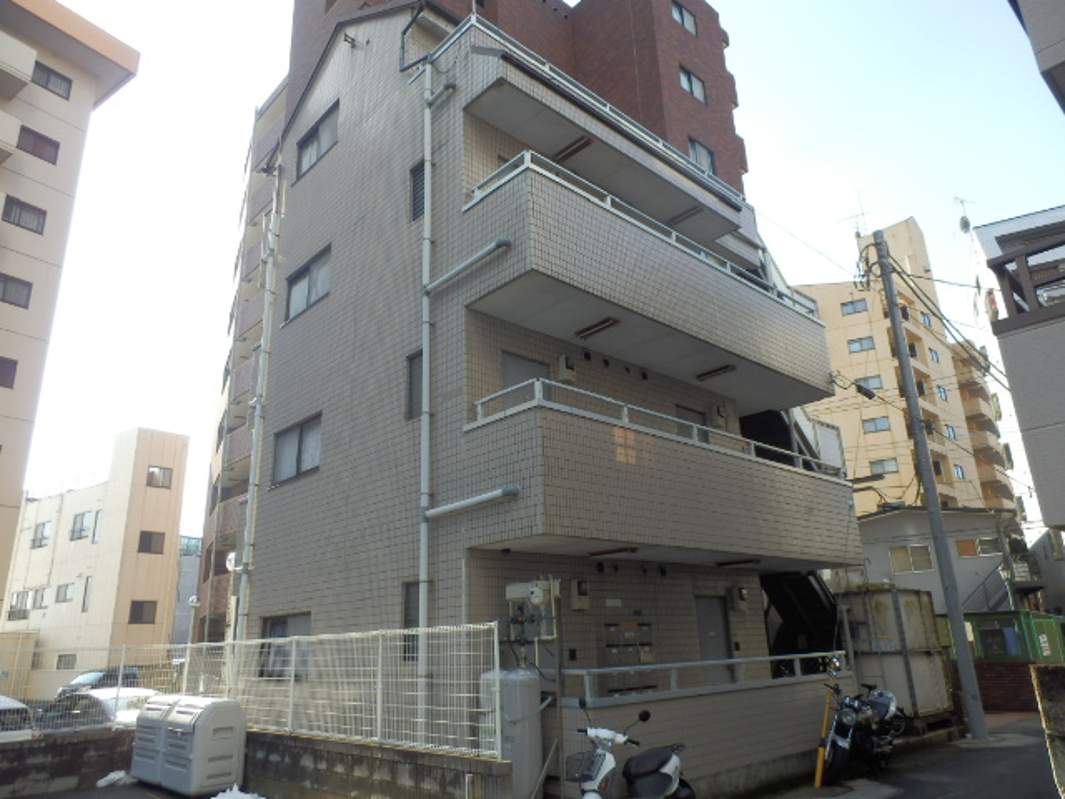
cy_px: 400
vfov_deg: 56.8
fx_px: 738
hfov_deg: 71.6
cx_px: 532
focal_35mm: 24
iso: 80
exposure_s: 1/320
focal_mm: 4.2
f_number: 3
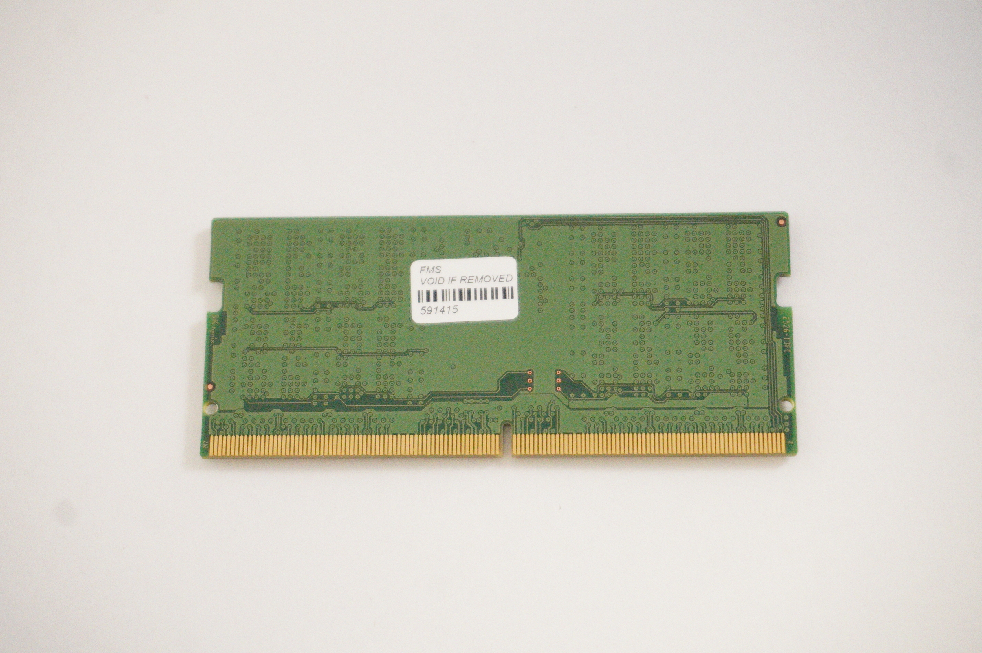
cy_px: 326
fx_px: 1880
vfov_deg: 19.7
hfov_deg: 29.3
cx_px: 491
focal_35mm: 69
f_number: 5.6
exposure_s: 1/320
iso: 8000
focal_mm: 46
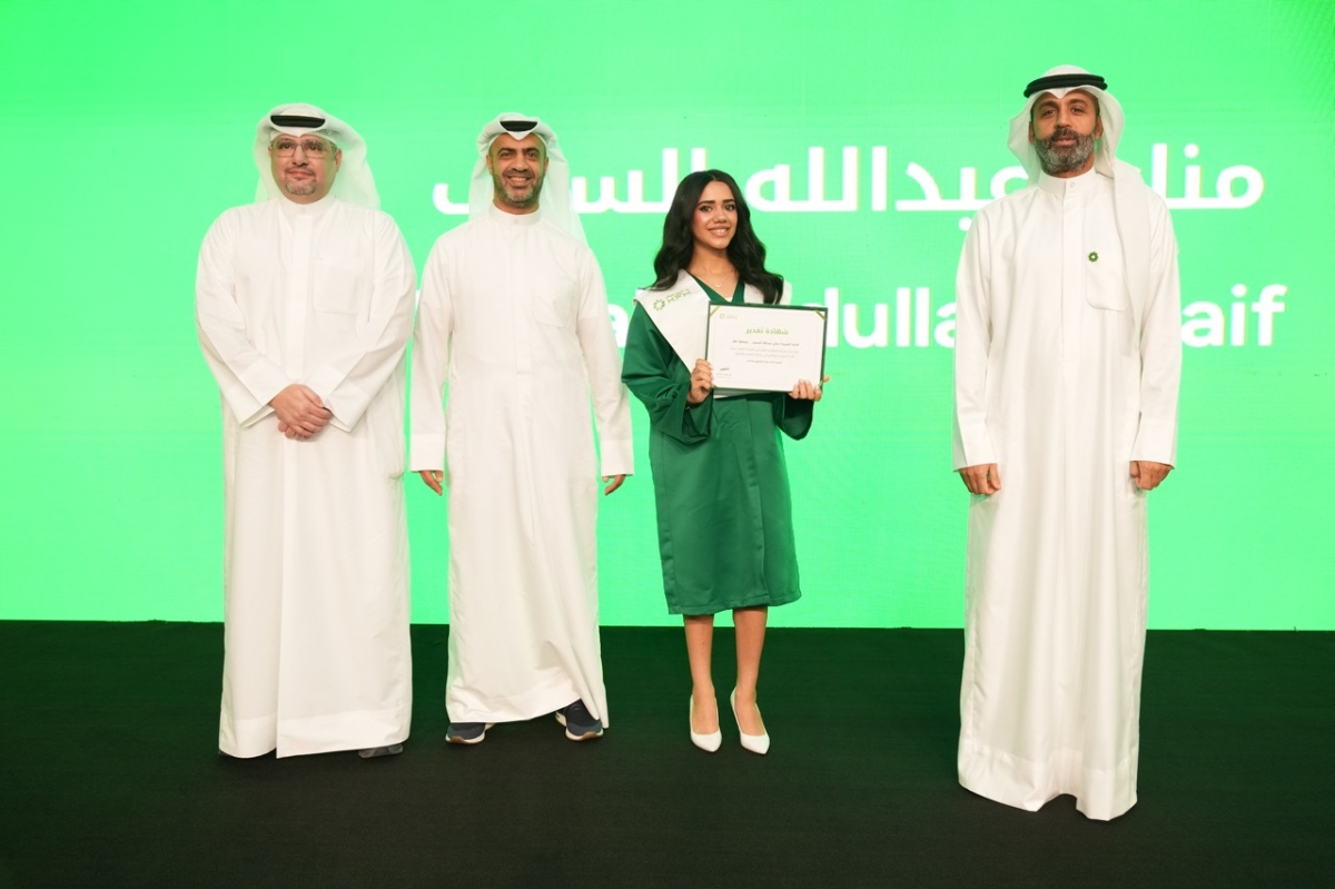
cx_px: 668
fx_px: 1149
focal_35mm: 31
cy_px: 444
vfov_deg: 42.3
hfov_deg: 60.3
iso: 1250
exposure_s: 1/200
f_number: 4
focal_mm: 31
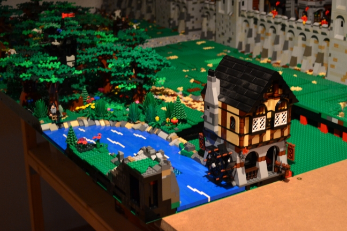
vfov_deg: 21.5
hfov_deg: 31.9
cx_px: 188
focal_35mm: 63
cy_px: 95
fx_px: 607
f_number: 5
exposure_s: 1/10
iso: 800
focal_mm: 34
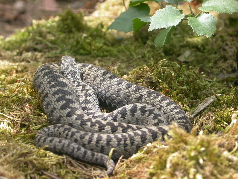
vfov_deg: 14.5
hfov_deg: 19.3
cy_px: 90
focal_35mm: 102
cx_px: 119
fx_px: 701
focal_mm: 21.1
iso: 100
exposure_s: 1/148
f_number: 4
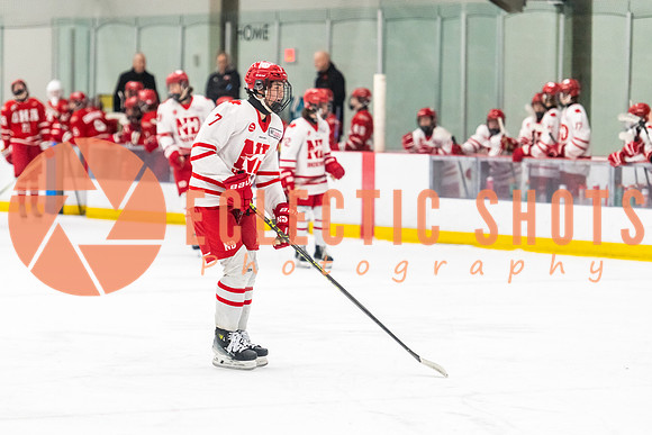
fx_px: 3005
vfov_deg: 8.3
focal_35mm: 166
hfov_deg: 12.4
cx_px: 266
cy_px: 240
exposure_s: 1/800
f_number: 2.8
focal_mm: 140
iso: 4000
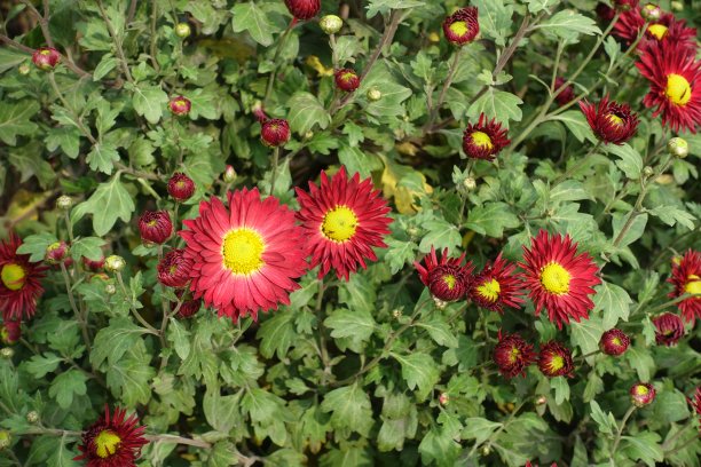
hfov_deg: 28.8
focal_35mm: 70
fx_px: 1363
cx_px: 350
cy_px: 234
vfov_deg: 19.5
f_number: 5.6
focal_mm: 25.7
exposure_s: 1/160
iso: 125
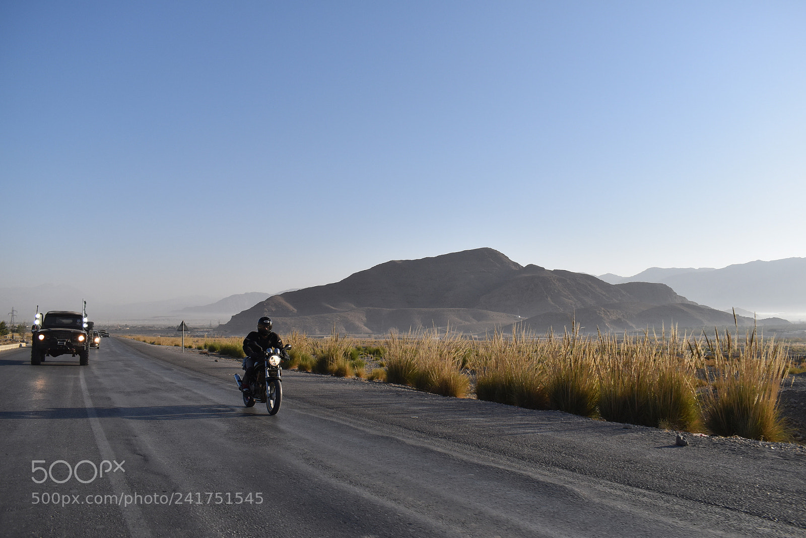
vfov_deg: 48.0
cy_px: 269
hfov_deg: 67.4
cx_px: 403
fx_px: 605
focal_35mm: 27
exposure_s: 1/1600
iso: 400
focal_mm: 18
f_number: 7.1
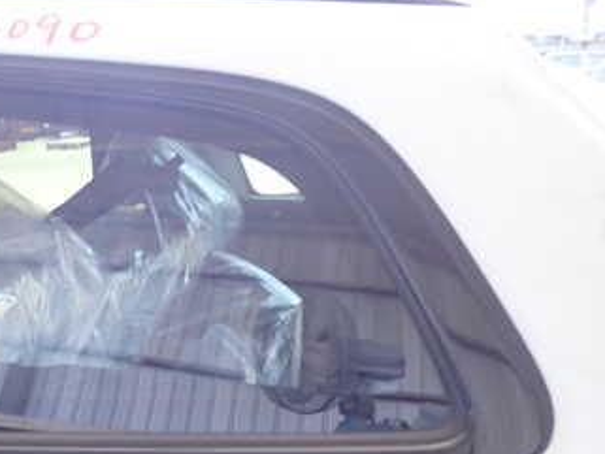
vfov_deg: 26.0
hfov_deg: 33.0
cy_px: 281
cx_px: 87
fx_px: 979
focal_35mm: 56
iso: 200
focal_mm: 5.4
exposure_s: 1/60
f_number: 2.3
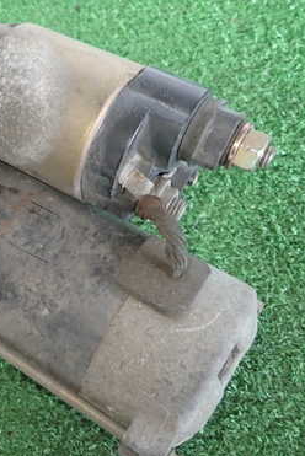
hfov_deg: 29.7
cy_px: 236
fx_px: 533
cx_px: -4
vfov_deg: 46.4
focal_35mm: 42
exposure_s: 1/50
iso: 200
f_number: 2
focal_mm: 4.5
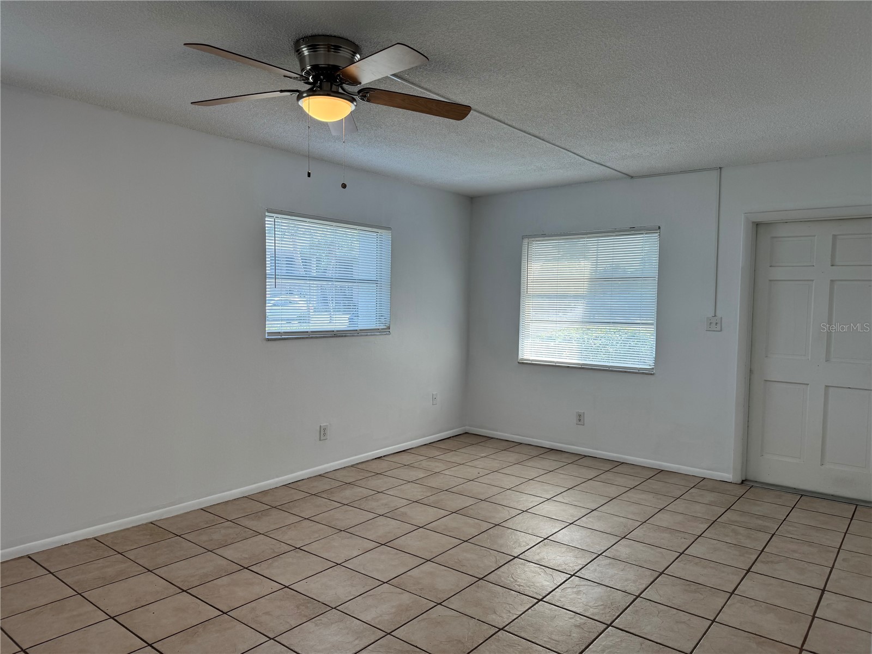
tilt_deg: -3.2
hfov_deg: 71.6
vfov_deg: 56.8
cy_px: 327
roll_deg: -1.3
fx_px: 605
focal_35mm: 24
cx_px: 436
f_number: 1.78
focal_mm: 6.76
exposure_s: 1/144
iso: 80
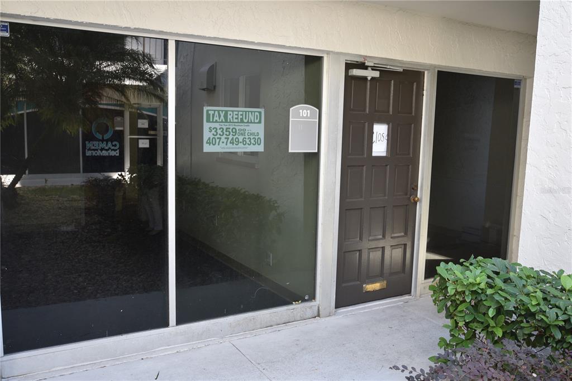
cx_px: 286
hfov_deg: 58.7
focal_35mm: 32
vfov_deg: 41.1
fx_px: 508
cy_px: 190
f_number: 4.5
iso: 400
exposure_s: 1/60
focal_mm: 32
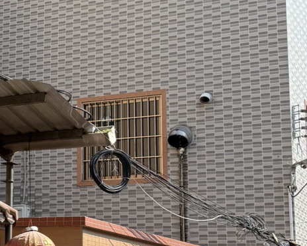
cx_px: -107
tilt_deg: +12.6
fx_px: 917
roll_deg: -2.1
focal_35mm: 101
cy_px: 137
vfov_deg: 15.2
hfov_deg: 17.6
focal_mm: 6.76
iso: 80
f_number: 1.78
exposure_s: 1/2232
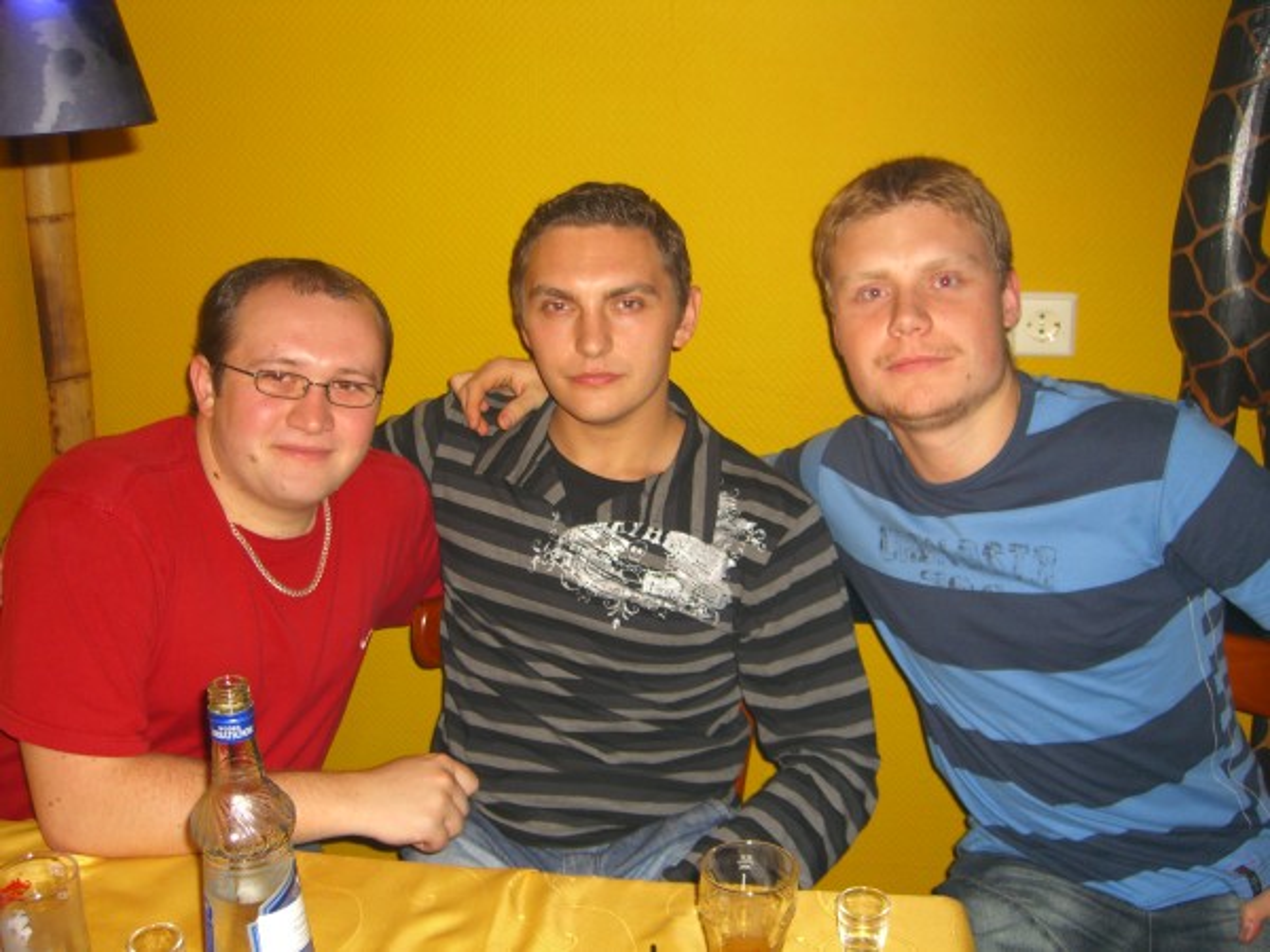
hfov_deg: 49.0
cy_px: 476
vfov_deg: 37.7
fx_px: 1394
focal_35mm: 38
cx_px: 635
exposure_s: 1/60
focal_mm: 7.9
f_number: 2.8
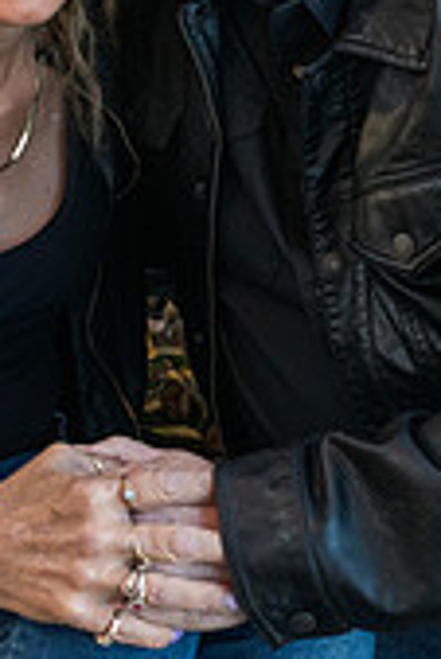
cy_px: -47
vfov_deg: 17.7
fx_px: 2054
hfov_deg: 12.2
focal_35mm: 112
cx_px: 137
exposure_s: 1/800
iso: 2000
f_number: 4.5
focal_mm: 42
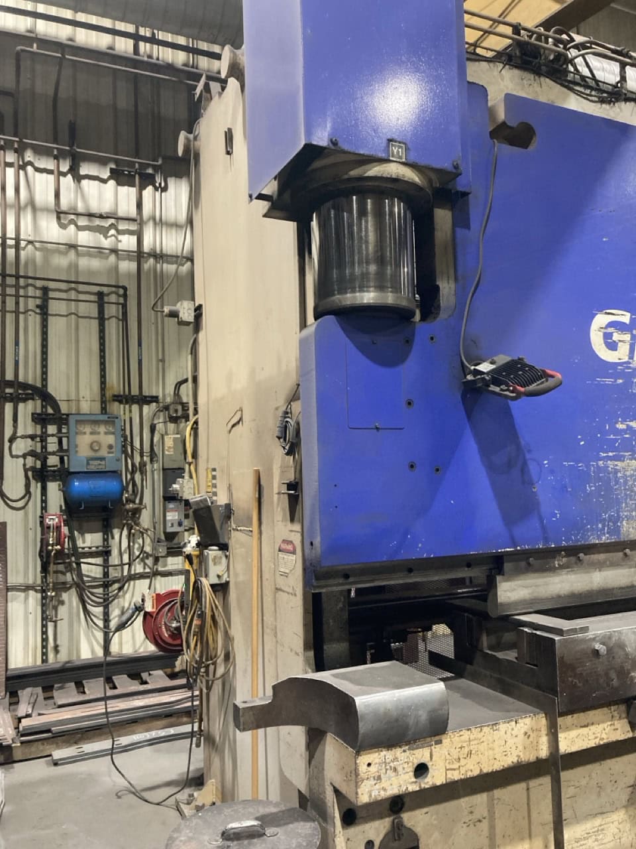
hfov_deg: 49.7
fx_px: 686
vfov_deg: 63.4
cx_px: 318
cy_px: 424
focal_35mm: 28
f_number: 1.8
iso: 320
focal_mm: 4
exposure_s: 1/40
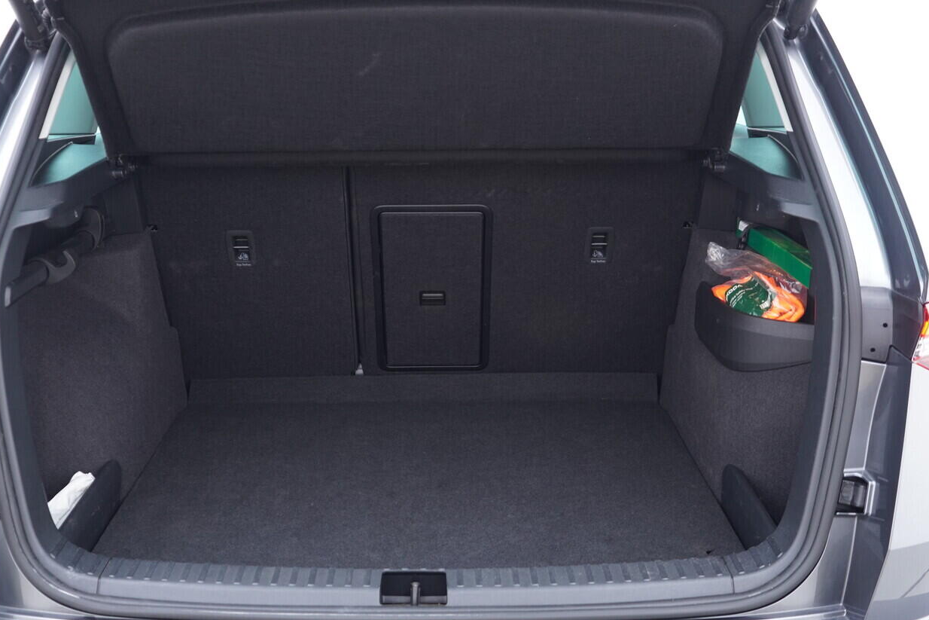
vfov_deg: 31.9
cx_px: 410
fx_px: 1084
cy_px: 289
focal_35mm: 42
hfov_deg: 46.3
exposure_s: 1/40
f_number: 2.8
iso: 400
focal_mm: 24
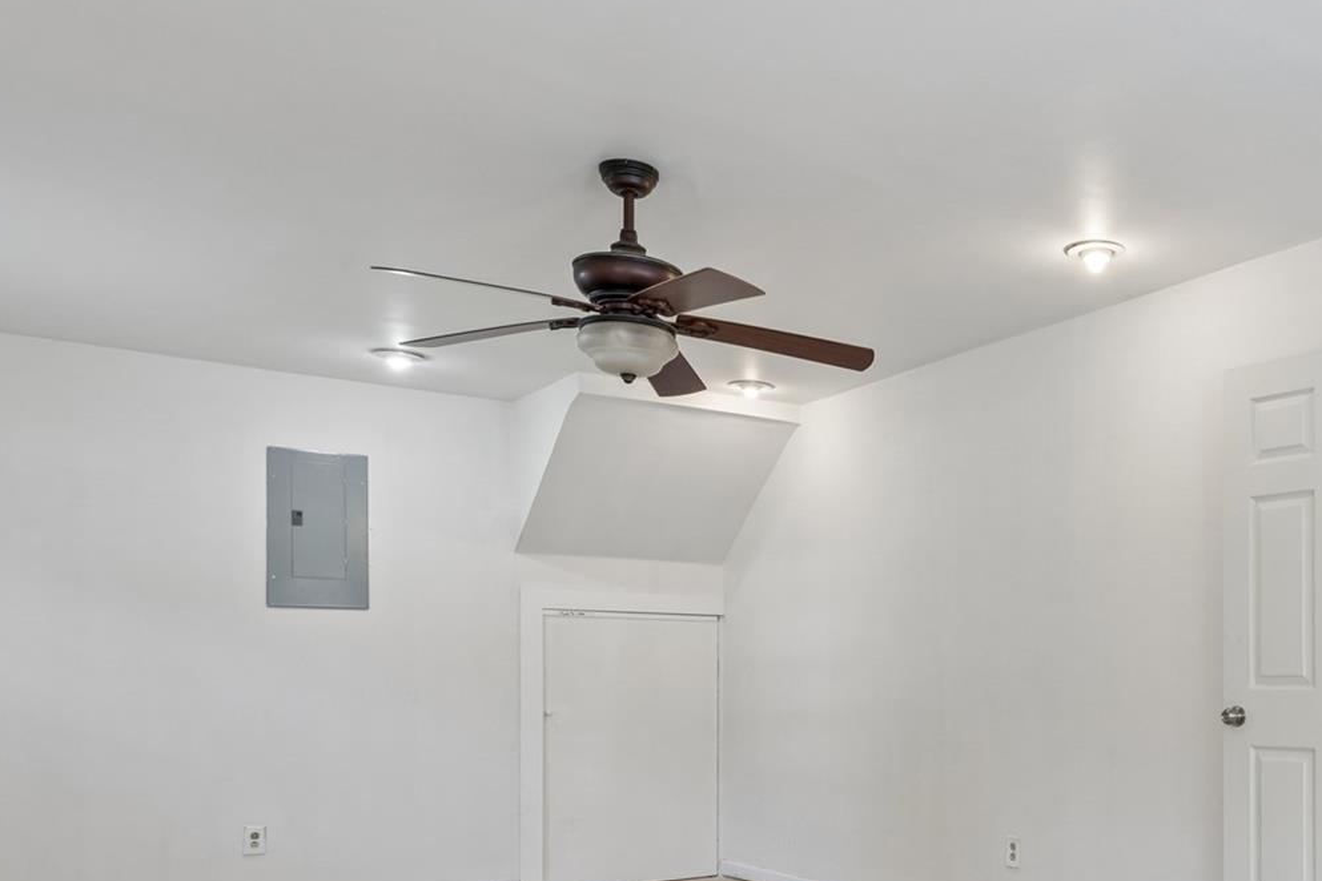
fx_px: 1272
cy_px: 702
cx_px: 1138
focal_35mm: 35
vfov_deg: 36.9
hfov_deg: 50.0
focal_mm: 16.8
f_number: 13
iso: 200
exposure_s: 1/4
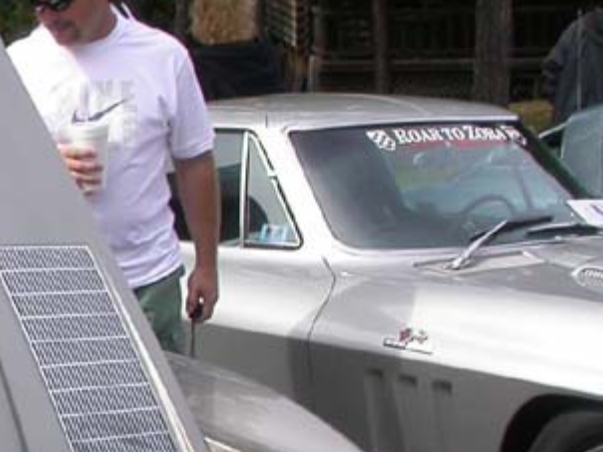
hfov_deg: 14.3
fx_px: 2245
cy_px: 414
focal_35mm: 129
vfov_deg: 11.4
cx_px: -307
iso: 100
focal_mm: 7.85
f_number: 6.7
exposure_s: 1/236
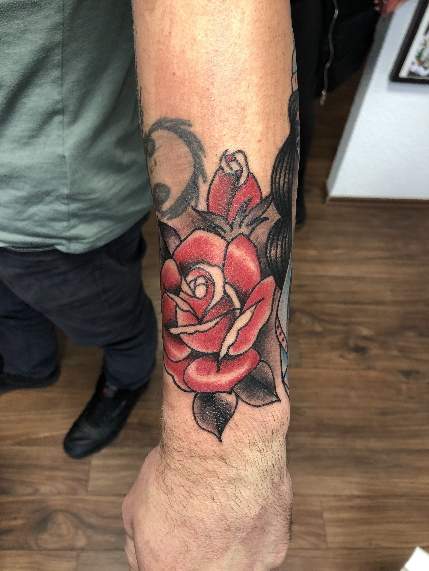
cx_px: 214
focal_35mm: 28
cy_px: 286
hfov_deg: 49.7
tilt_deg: -53.1
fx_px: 463
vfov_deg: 63.4
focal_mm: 3.99
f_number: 1.8
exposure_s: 1/20
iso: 40
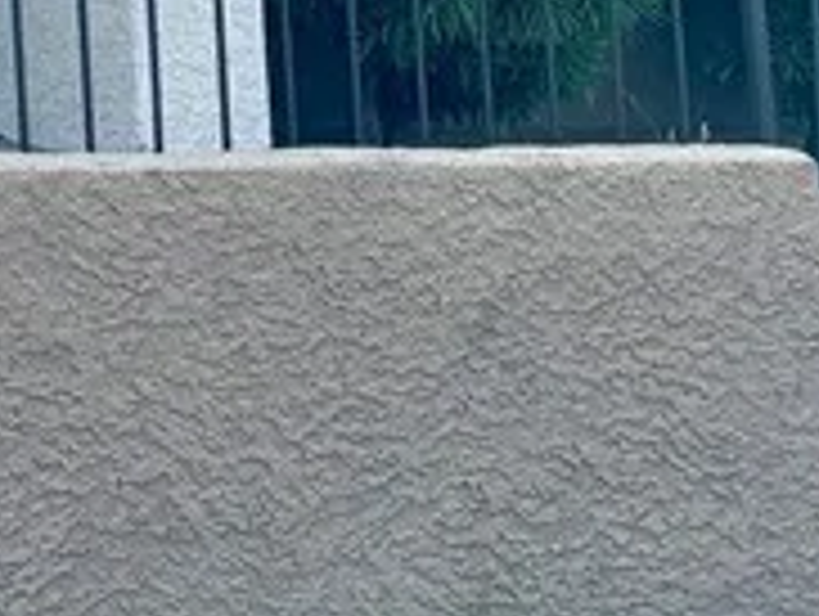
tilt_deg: +7.9
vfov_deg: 10.3
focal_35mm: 135
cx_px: -968
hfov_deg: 12.4
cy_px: -526
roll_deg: +0.2
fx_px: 3198
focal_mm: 6.76
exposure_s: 1/2041
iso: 80
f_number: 1.78
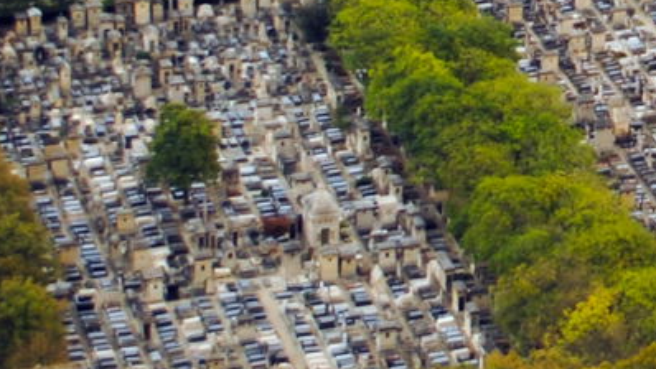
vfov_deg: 6.6
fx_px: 3166
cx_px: 890
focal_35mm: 182
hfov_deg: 11.5
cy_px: -151
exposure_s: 1/10
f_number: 4
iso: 100
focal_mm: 24
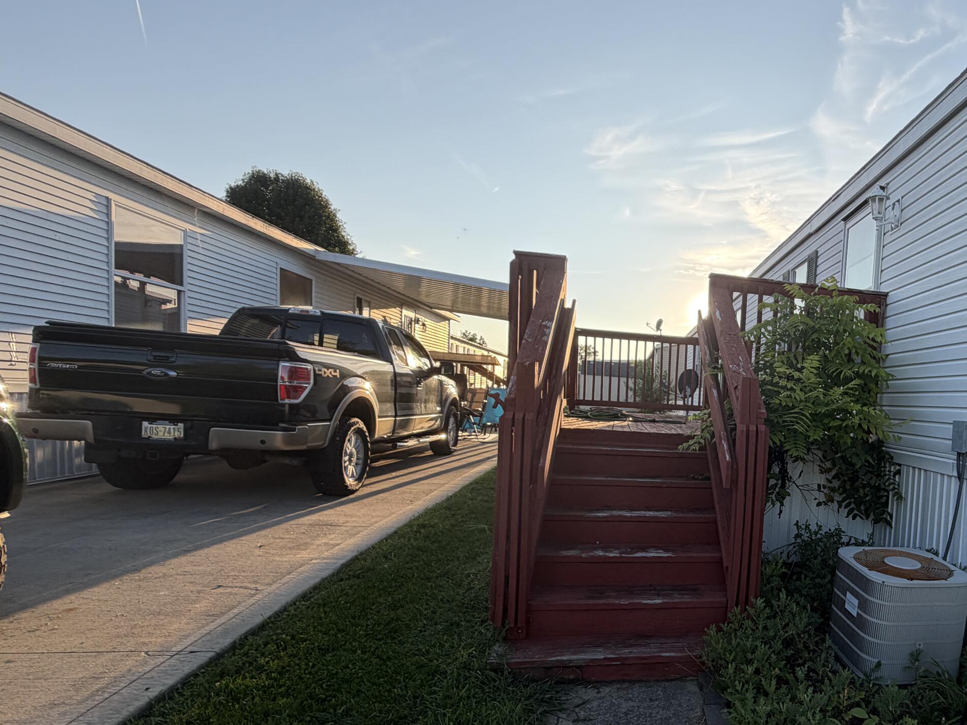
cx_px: 757
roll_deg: -2.7
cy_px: 441
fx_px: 615
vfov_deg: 60.5
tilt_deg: -4.8
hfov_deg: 69.8
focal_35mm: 22
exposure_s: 1/514
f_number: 2.2
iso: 40
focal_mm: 2.22
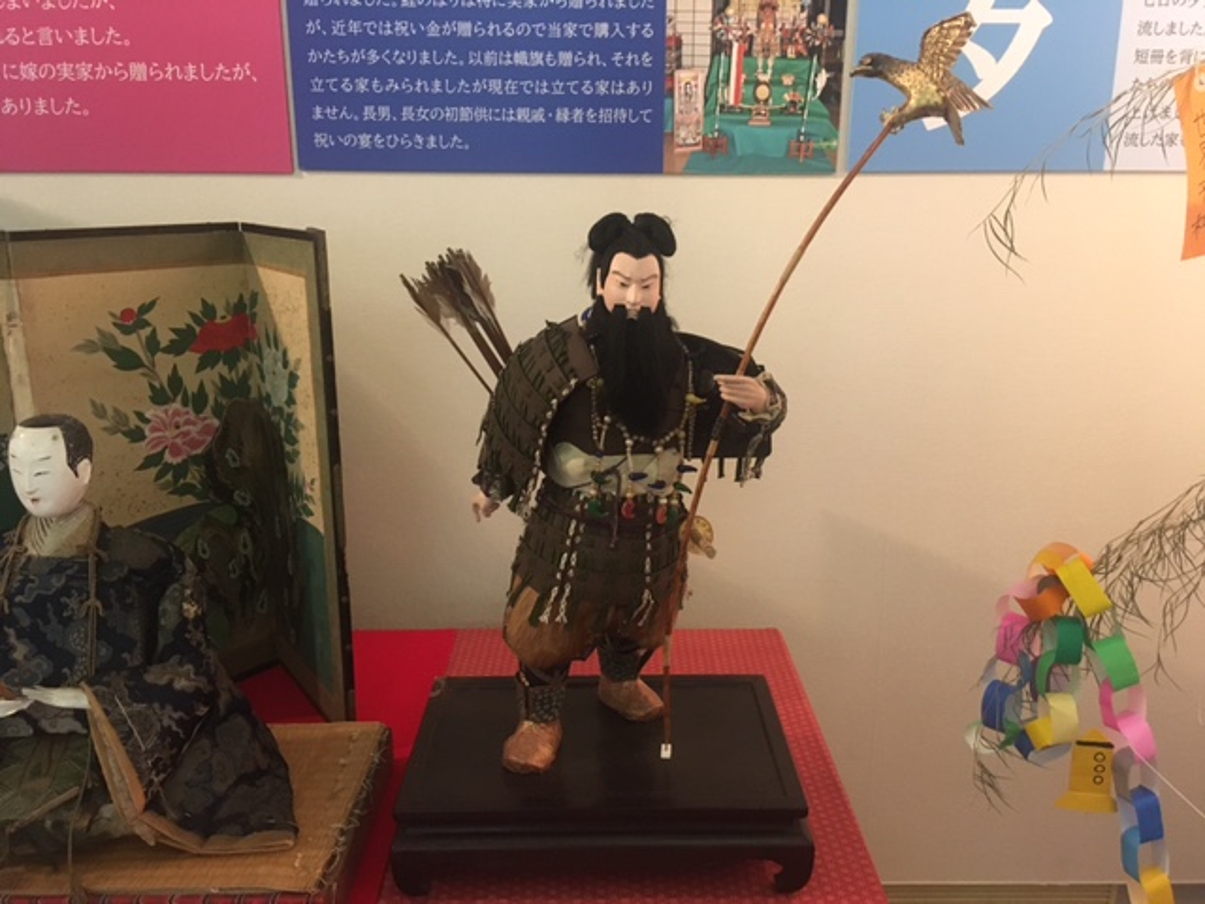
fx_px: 1010
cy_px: 452
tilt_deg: -14.2
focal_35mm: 29
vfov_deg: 48.2
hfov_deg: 61.7
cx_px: 602
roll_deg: -0.7
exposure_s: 1/30
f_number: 2.2
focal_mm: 4.15
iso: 200
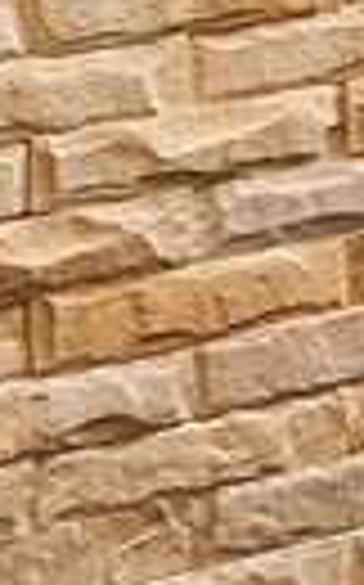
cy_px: -742
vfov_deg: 9.1
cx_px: 1973
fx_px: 3372
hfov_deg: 4.8
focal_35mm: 212
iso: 250
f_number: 1.7
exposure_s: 1/60
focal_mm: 4.32
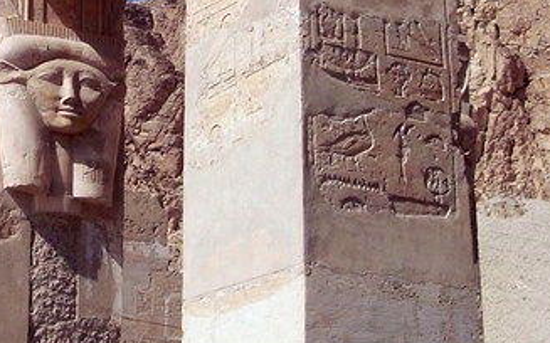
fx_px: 1663
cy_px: -13
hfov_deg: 18.6
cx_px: 121
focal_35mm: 111
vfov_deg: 11.6
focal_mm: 6.3
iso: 80
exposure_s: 1/500
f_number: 7.7
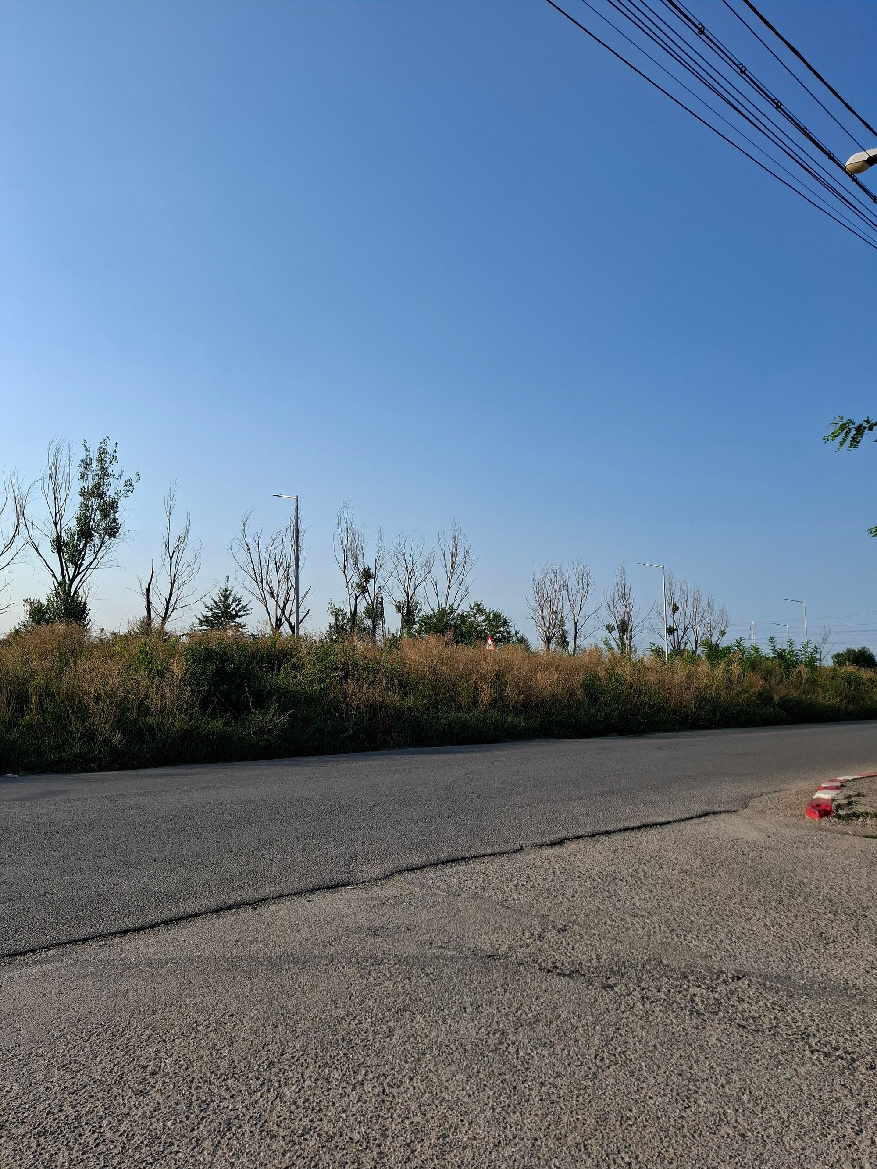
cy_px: 584
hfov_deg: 58.9
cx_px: 438
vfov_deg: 73.9
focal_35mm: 23
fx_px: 777
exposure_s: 1/1764
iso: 50
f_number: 1.8
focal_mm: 5.54
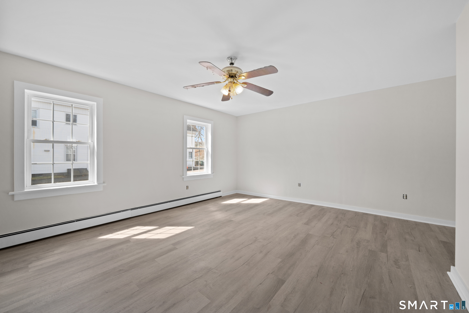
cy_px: 156
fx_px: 169
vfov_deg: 85.4
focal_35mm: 13
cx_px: 234
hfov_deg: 108.3
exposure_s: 1/50
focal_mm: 13
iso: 250
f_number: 9
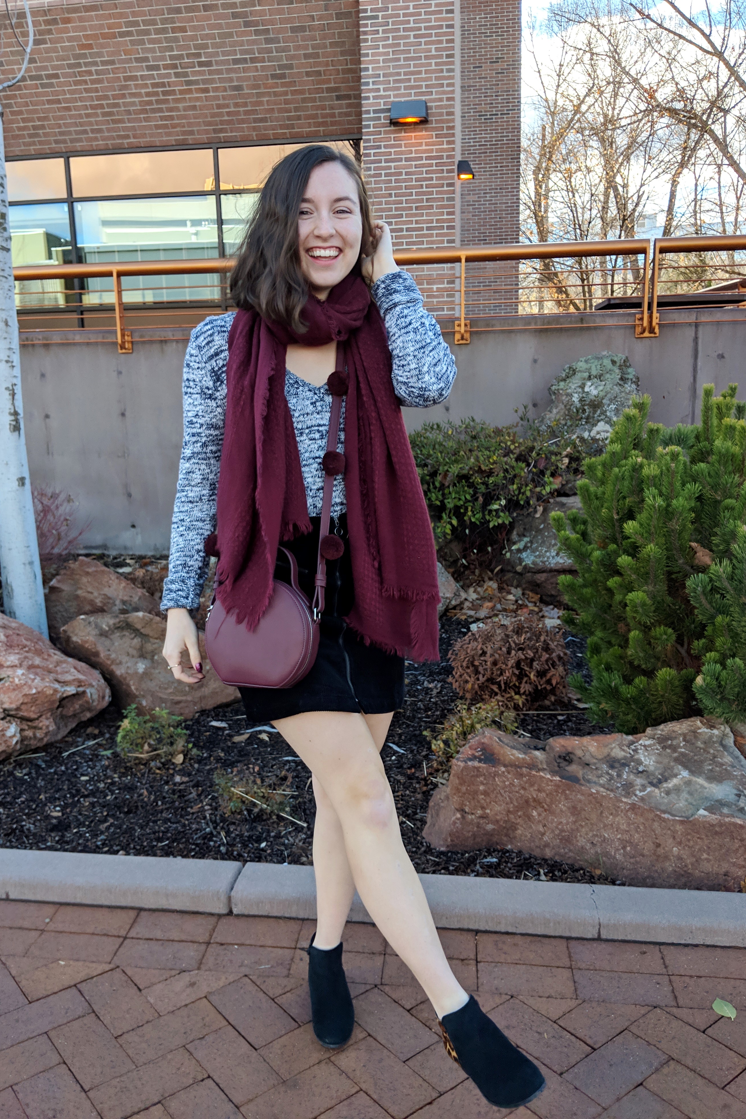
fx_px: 901
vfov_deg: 63.6
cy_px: 543
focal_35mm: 29
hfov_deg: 44.9
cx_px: 344
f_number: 1.8
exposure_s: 1/1114
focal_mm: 4.44
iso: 55
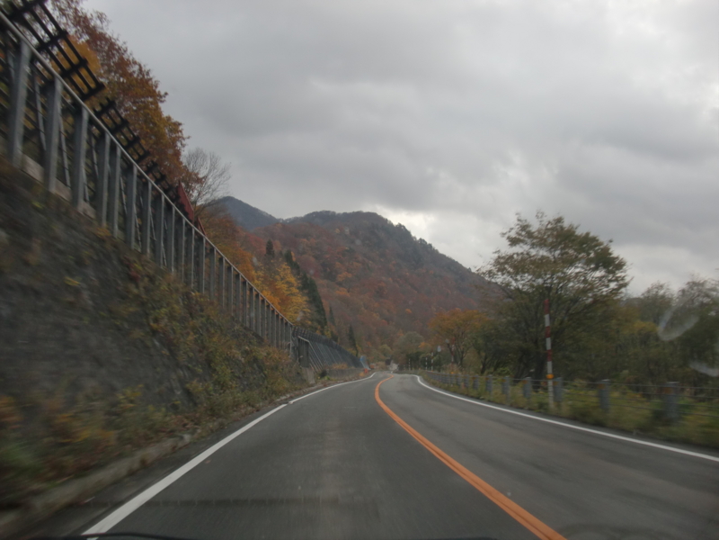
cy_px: 270
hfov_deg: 51.4
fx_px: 748
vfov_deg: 39.7
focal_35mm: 36
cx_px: 360
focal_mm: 6.3
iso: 80
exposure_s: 1/60
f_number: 2.8
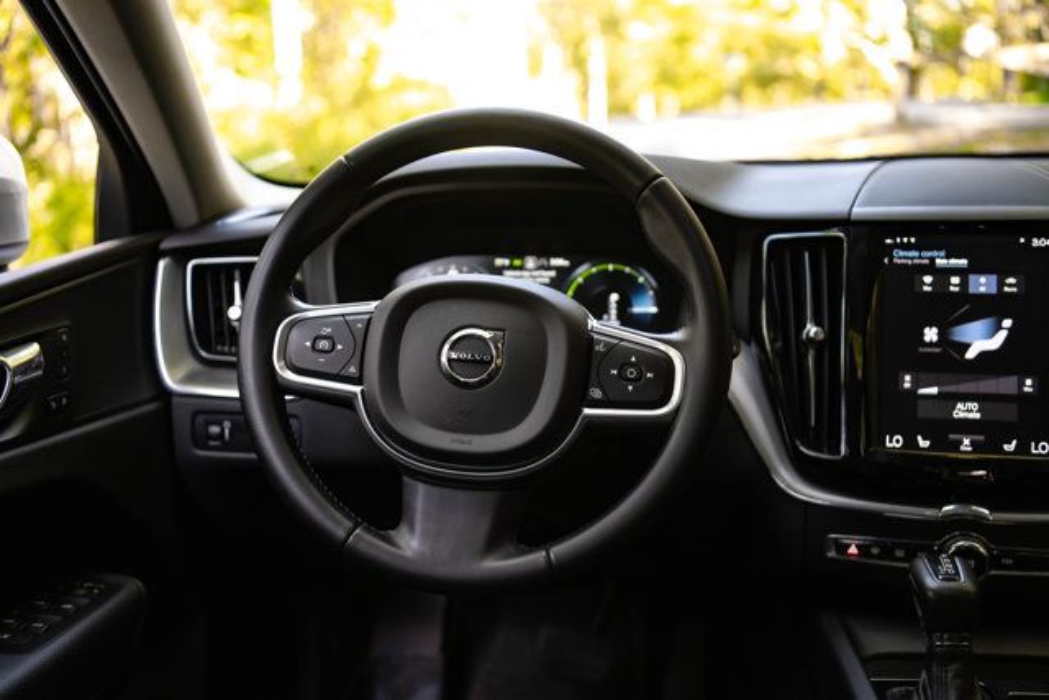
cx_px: 524
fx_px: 1107
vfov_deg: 35.1
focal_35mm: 38
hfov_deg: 50.7
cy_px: 350
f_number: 2.8
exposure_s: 1/200
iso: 800
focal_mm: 38
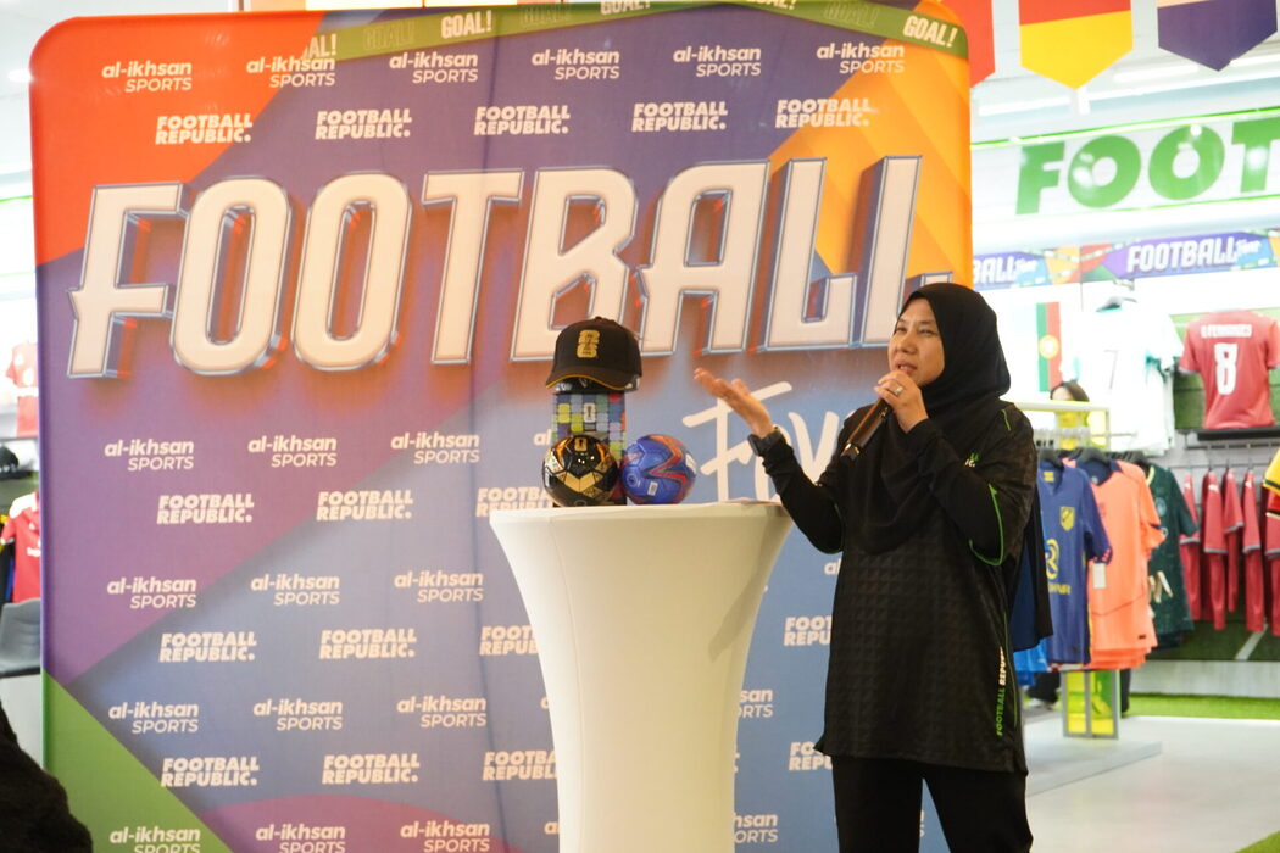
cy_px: 426
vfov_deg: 23.0
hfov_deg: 33.9
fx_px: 2098
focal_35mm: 59
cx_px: 640
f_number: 8
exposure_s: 1/80
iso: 8000
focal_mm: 59
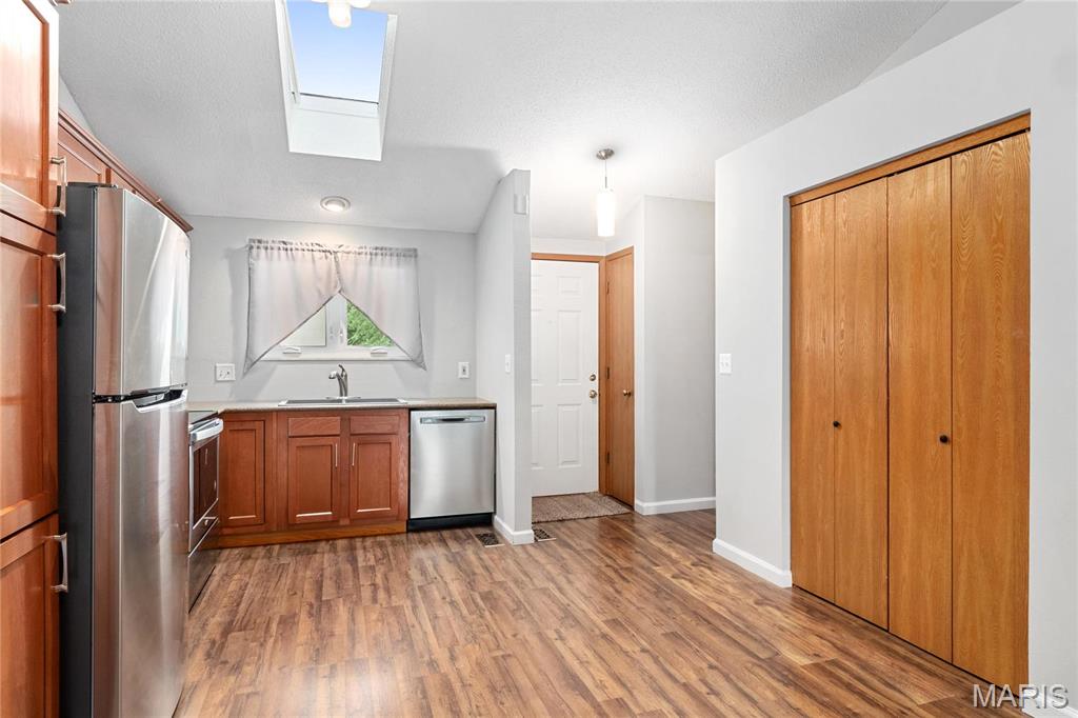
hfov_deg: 84.0
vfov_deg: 61.9
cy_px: 359
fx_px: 599
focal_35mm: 20
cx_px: 539
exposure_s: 1/1.67
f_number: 9
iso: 640
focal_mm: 10
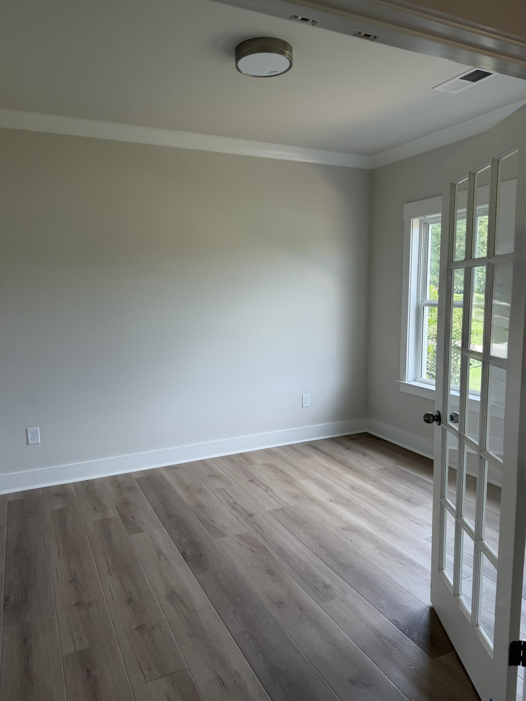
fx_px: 486
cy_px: 350
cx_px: 263
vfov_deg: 71.6
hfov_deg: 56.8
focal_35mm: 24
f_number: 1.78
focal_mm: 6.76
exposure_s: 1/200
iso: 64
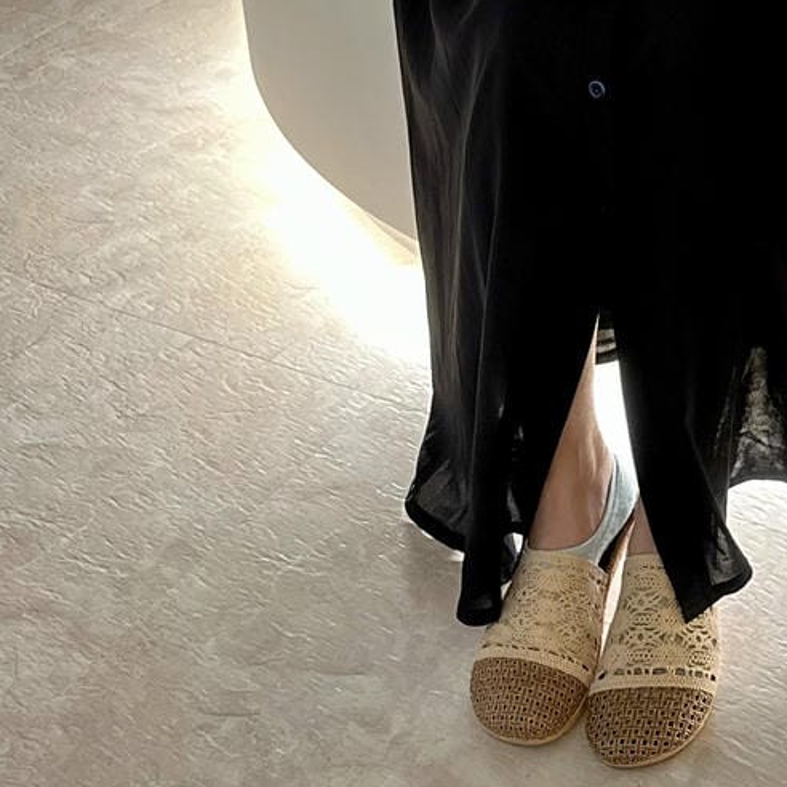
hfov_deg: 23.4
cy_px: -283
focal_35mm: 69
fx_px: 1775
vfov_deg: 22.0
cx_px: 870
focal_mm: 6.86
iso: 200
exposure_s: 1/82
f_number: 1.78
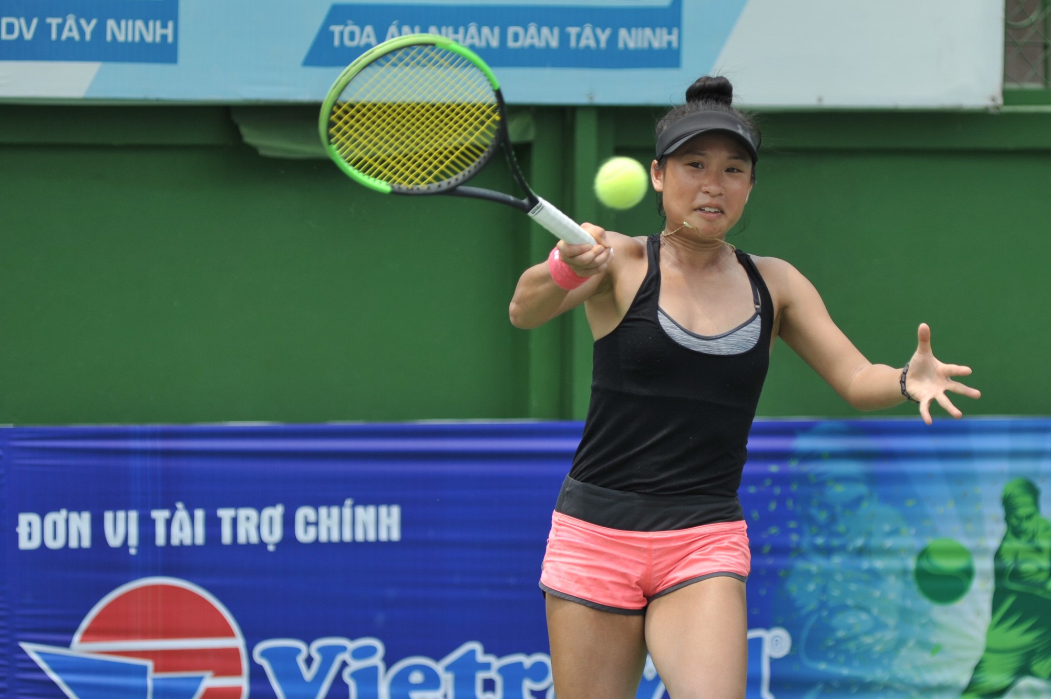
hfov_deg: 10.3
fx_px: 5835
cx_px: 526
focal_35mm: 200
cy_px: 350
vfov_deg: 6.9
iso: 400
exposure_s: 1/2500
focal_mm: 200
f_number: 4
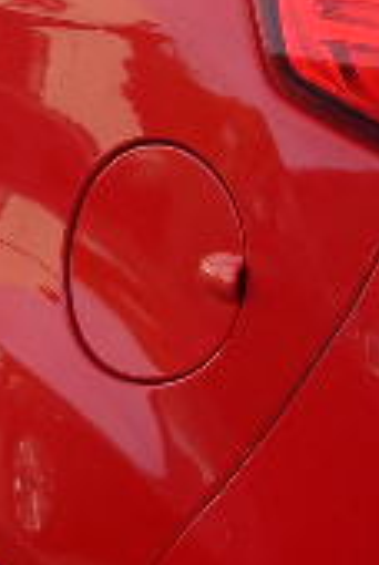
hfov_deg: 9.2
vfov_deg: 13.7
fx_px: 2359
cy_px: 229
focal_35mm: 150
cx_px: 226
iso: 80
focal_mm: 4.3
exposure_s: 1/350
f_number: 3.1
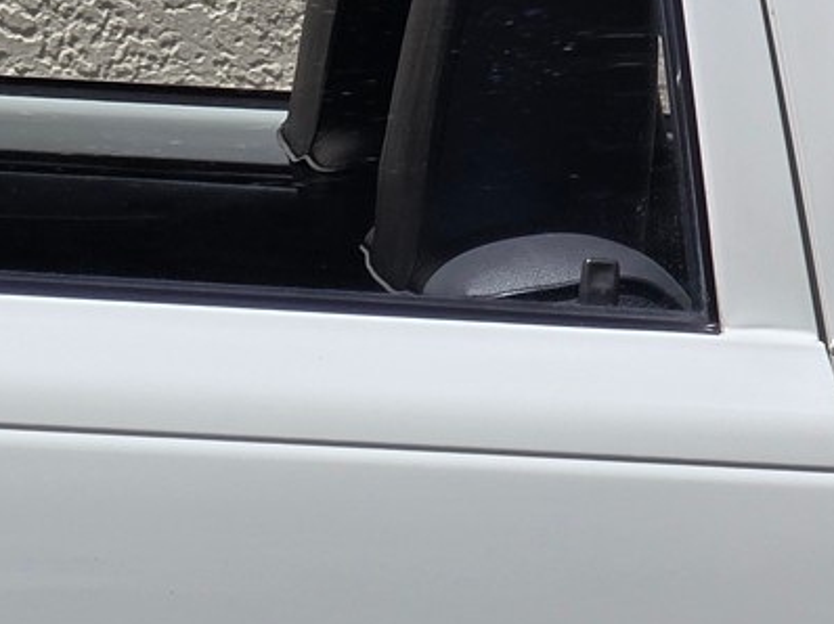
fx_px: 8909
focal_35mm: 370
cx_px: 78
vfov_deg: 4.0
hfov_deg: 5.4
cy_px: 886
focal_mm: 18.6
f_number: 3.4
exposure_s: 1/2397
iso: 64
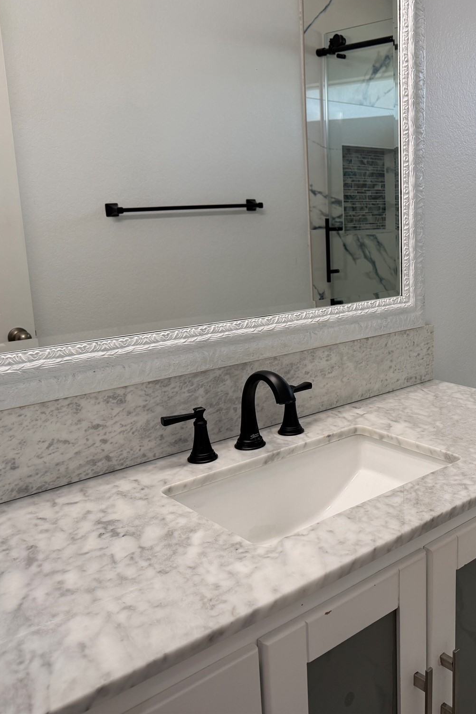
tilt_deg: -12.4
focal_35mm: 34
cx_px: 422
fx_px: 675
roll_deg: +0.6
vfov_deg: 55.8
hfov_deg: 36.6
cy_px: 350
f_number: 1.78
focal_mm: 6.76
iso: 100
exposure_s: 1/120
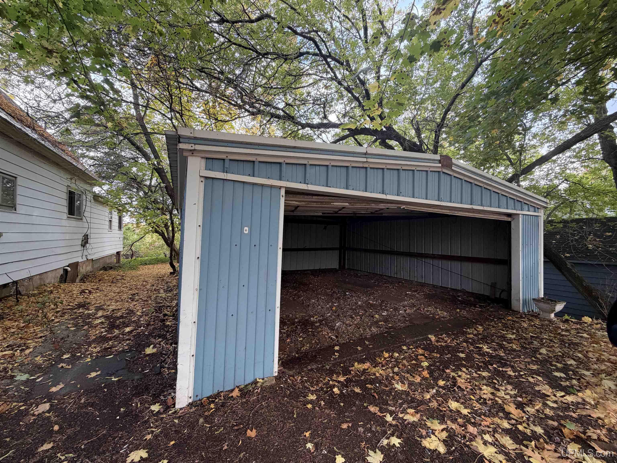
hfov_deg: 102.1
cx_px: 308
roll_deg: -0.1
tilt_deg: +0.7
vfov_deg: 85.7
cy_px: 232
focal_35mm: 14
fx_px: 250
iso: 200
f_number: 2.2
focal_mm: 2.22
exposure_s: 1/121
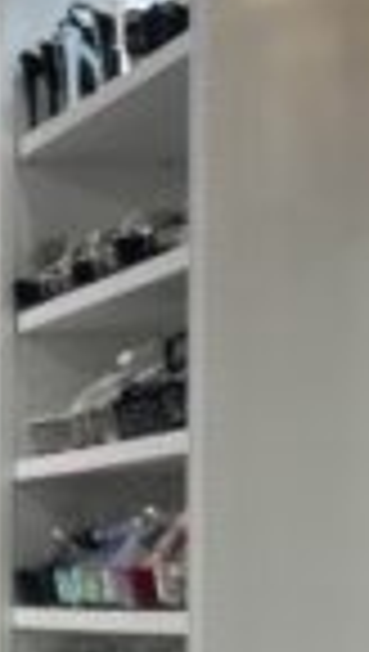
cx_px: -562
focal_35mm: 117
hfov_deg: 9.2
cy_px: 603
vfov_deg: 18.0
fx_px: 2027
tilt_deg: +0.1
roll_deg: +0.5
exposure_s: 1/60
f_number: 1.5
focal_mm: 5.7
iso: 80
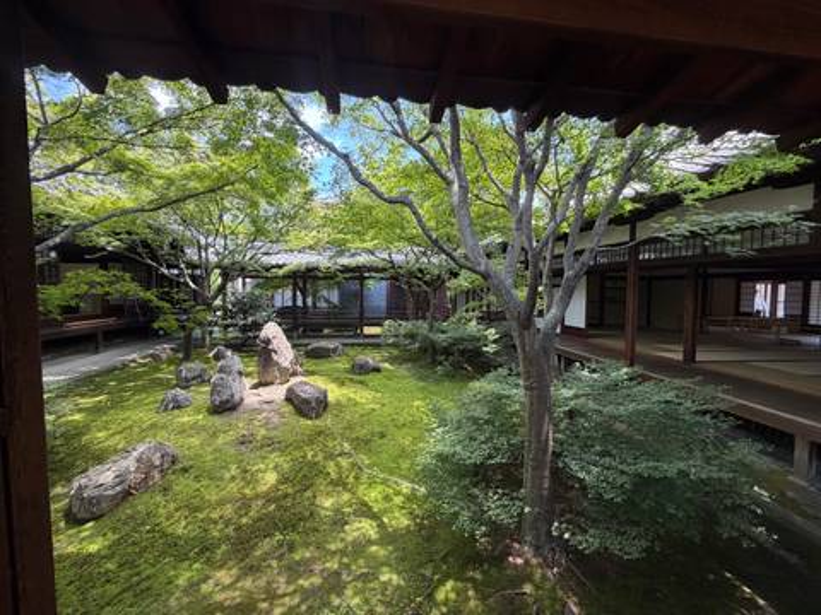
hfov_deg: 102.1
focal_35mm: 14
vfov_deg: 85.7
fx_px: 332
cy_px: 308
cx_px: 410
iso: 100
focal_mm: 2.22
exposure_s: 1/121
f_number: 2.2
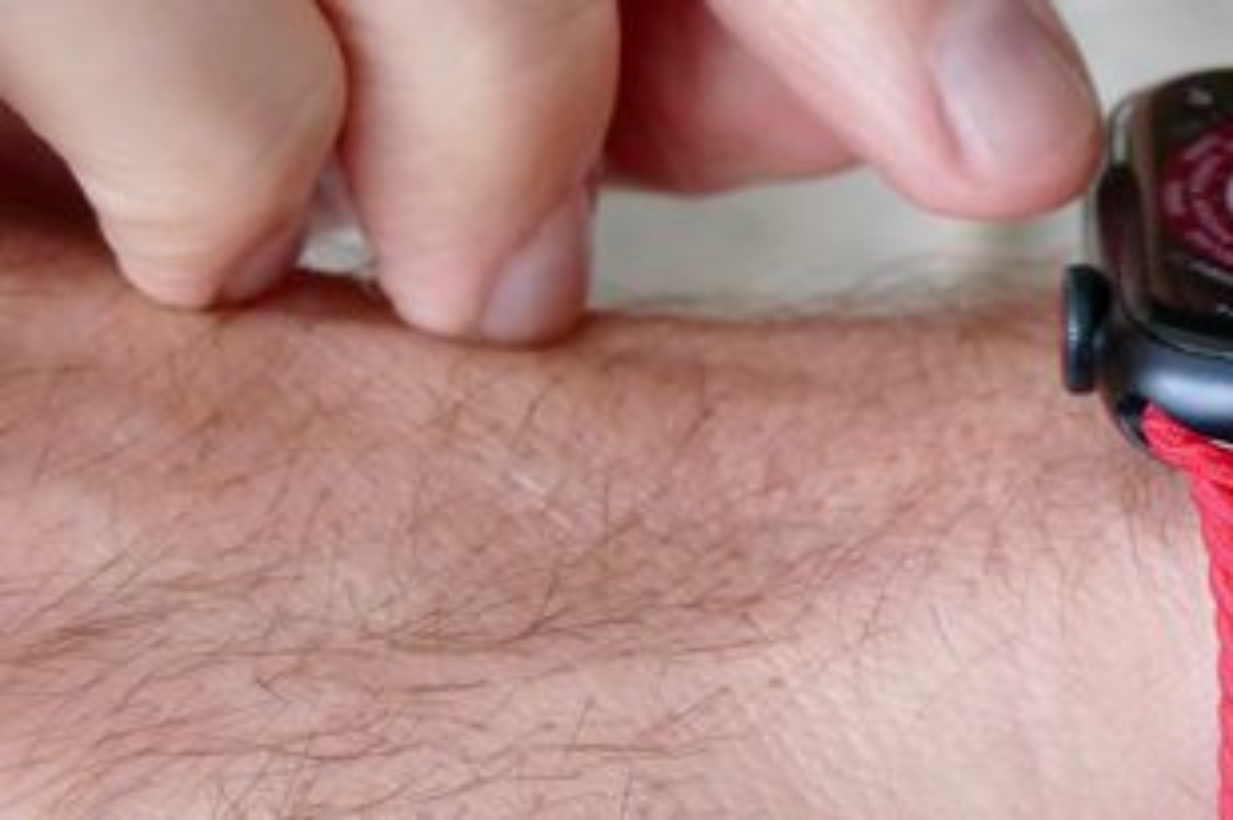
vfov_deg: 4.8
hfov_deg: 7.2
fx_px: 9756
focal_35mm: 285
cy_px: 382
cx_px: 1377
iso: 1600
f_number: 4.5
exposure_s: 1/80
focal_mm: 44.41
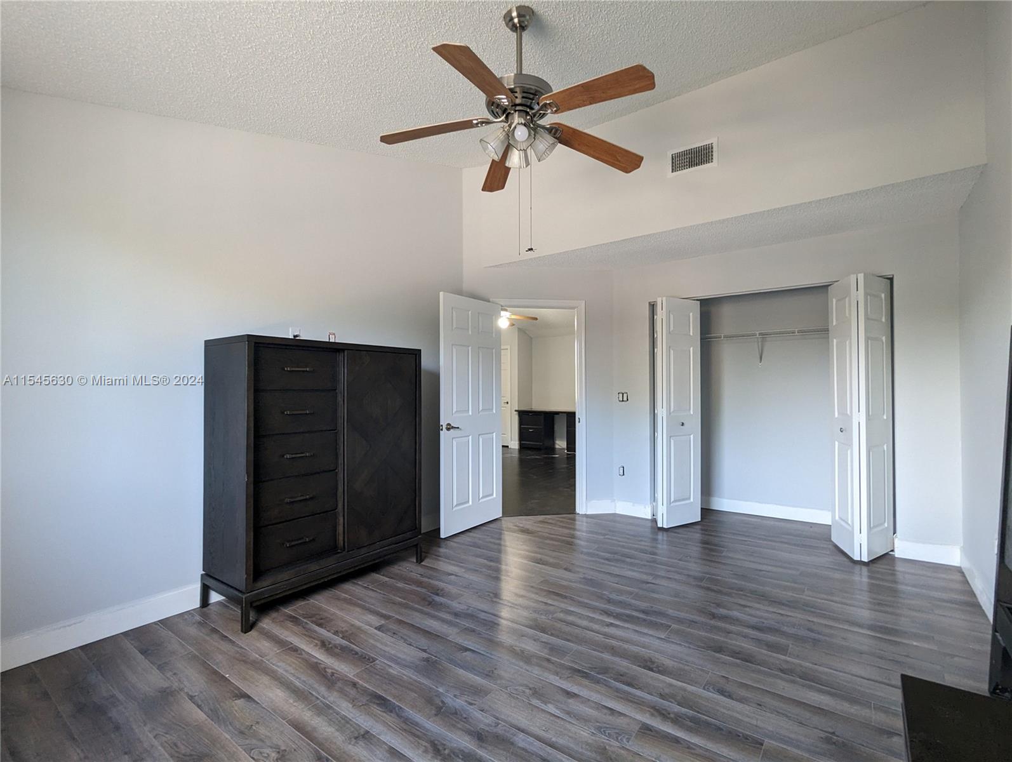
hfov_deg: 94.4
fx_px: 468
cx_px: 506
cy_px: 381
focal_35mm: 16
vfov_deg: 78.2
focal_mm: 2.35
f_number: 2.2
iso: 109
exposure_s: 1/23.8
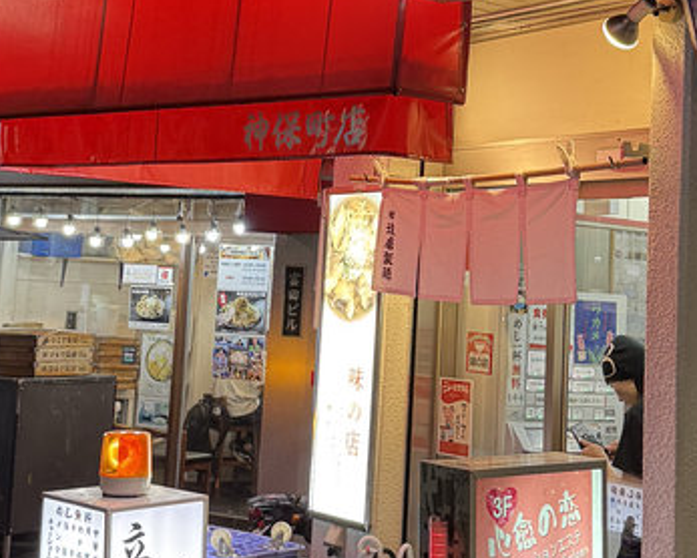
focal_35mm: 72
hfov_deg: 26.4
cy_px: 128
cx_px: 305
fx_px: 1486
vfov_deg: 21.1
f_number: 1.78
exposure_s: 1/100
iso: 200
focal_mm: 6.76
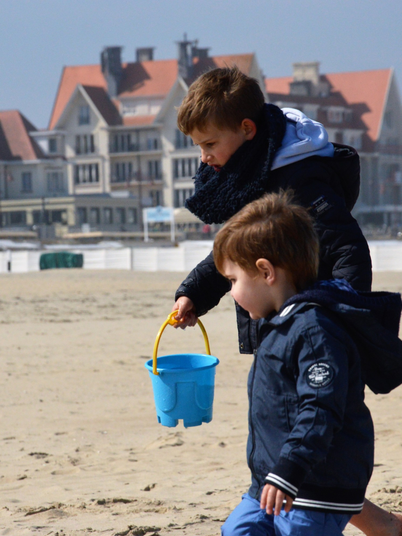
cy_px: 269
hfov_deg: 6.5
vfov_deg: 8.7
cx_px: 172
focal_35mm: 229
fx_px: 3542
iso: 800
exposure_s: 1/4000
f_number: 9
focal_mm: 105
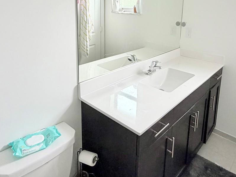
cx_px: 128
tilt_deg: -11.4
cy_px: 36
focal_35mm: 28
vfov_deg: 47.1
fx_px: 191
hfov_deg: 63.3
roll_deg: -1.2
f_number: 2.2
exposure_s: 1/121
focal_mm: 2.22
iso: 125
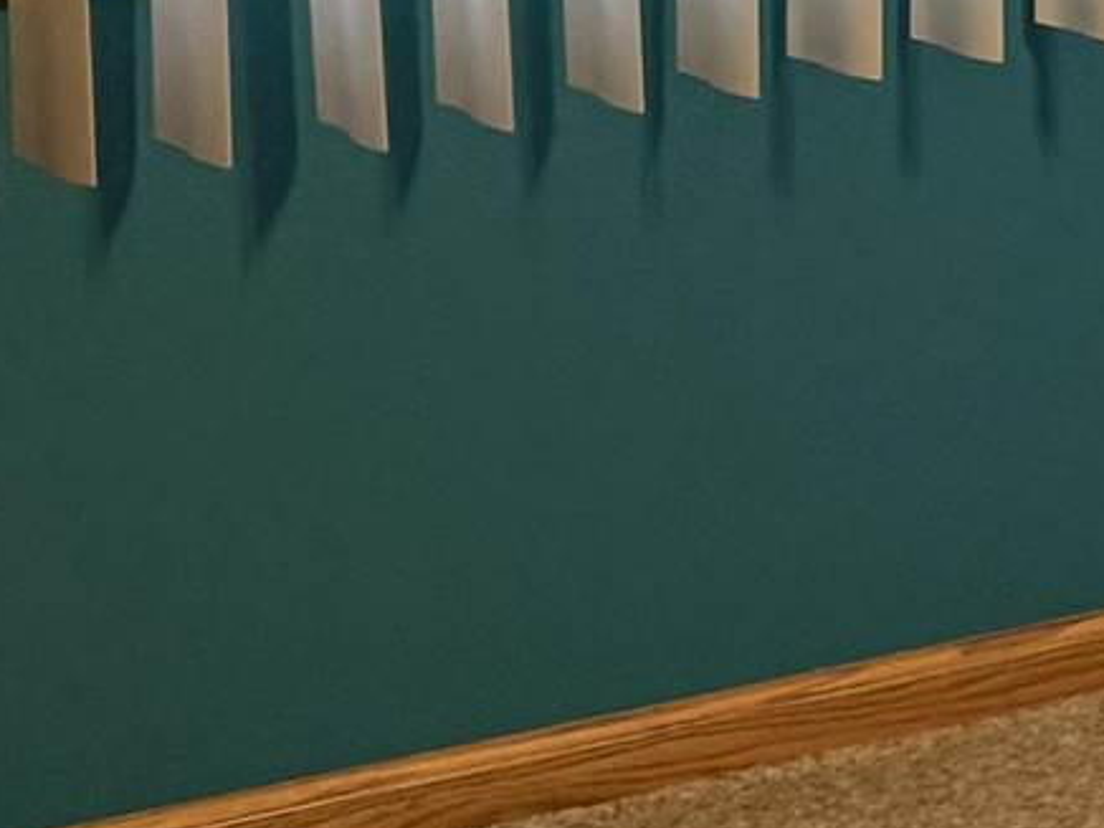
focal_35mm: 169
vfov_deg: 8.6
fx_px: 5390
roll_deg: -1.1
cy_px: -268
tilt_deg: -11.3
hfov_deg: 10.5
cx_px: 2375
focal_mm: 6.76
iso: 200
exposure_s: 1/60
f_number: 1.78
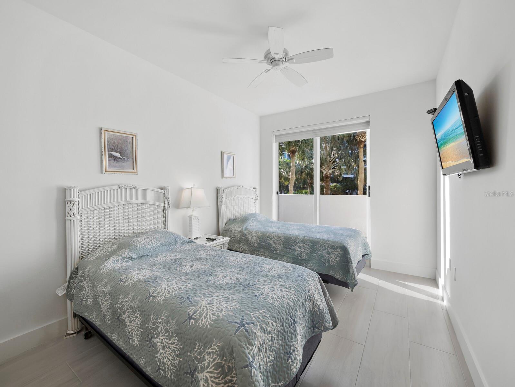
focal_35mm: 14
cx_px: 258
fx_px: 208
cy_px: 194
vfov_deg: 85.7
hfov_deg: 102.0
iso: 400
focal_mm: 7
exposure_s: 1/30
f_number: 7.1
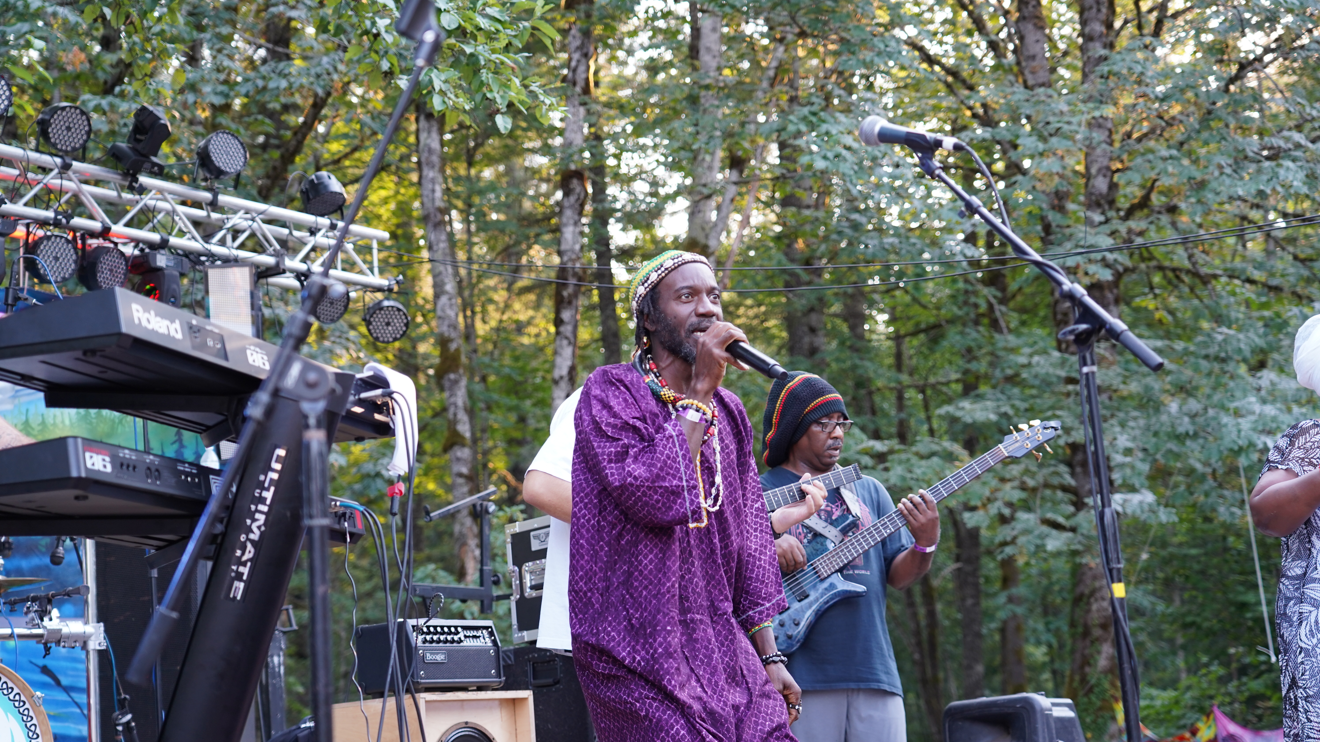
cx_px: 661
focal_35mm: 62
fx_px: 2170
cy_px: 358
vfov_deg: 19.4
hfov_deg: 33.8
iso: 640
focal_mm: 59
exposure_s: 1/160
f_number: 4
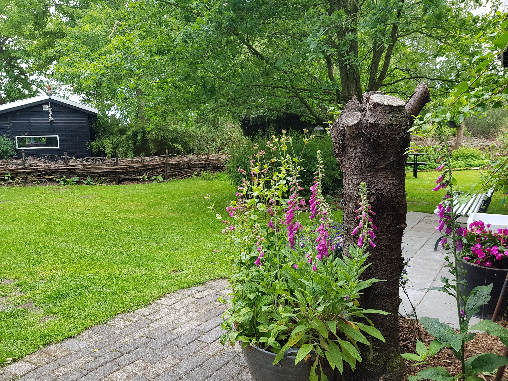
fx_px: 382
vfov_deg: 53.1
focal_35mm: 26
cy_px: 190
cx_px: 254
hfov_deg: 67.3
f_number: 1.7
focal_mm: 4.2
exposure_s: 1/186
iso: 40
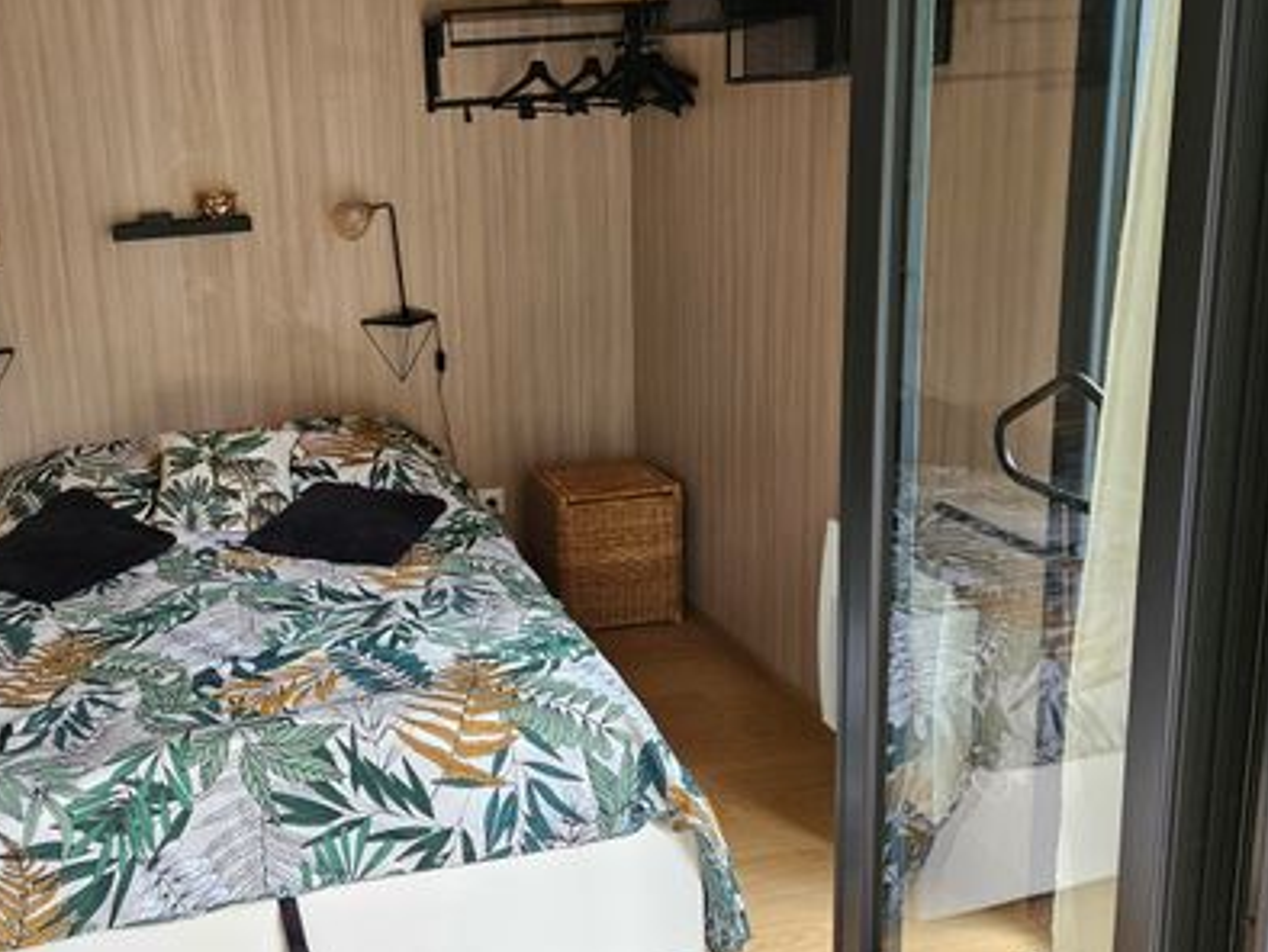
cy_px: 408
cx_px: 402
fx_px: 1283
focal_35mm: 35
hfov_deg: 51.4
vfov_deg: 40.6
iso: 320
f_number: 1.8
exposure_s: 1/100
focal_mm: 5.4
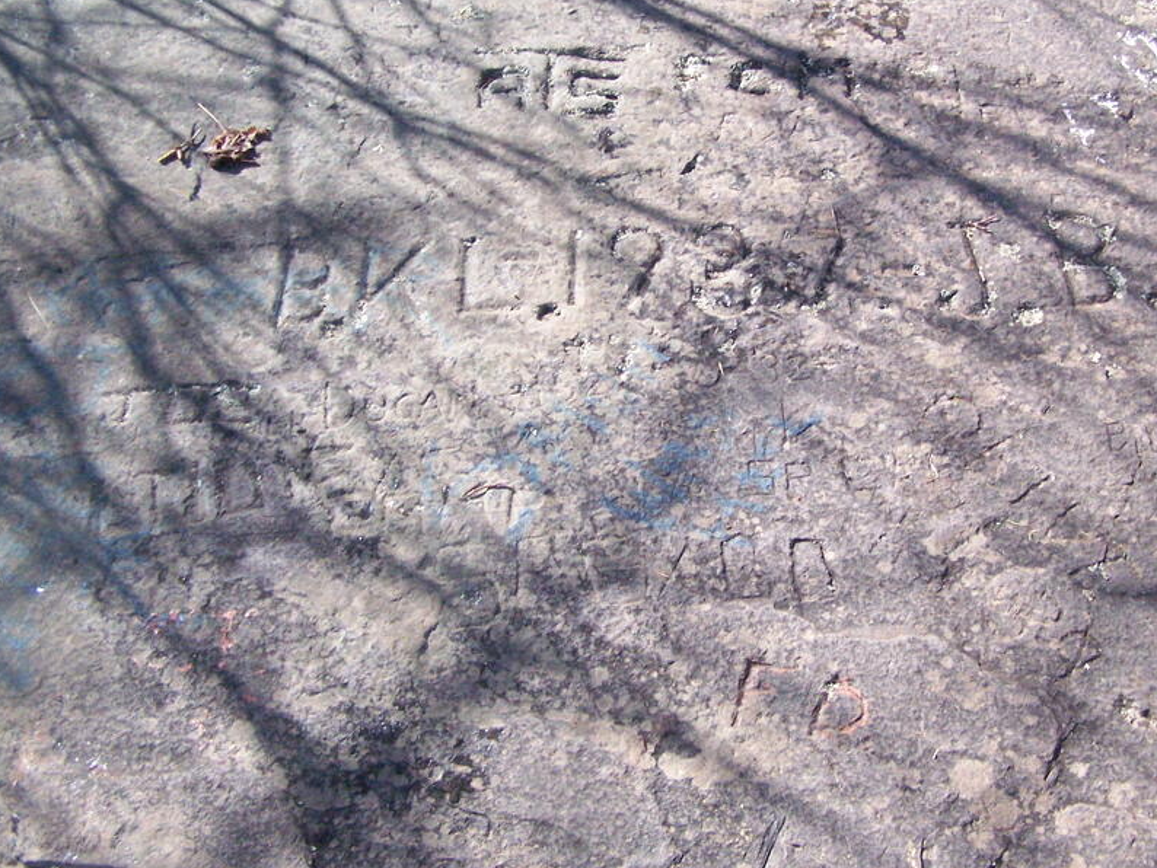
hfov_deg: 38.7
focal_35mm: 49
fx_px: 1638
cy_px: 403
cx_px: 717
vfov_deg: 29.7
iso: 400
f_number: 2.8
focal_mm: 6.3
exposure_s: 1/640
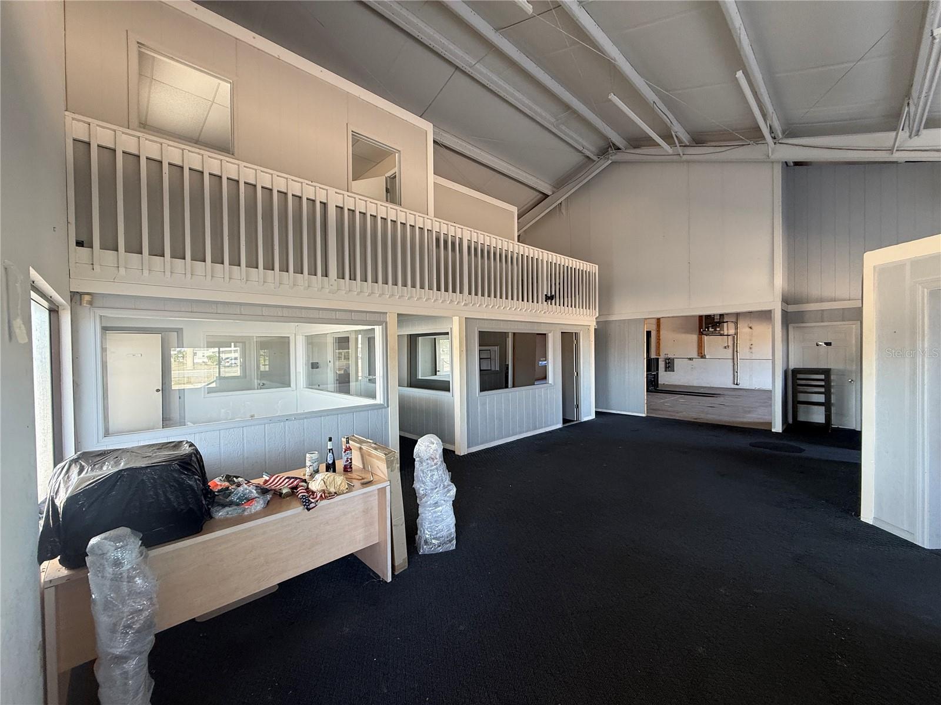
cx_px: 470
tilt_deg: -0.4
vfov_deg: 85.7
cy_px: 352
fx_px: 381
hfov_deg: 102.1
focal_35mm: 14
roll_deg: +0.7
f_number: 2.2
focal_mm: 2.22
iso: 160
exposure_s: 1/99
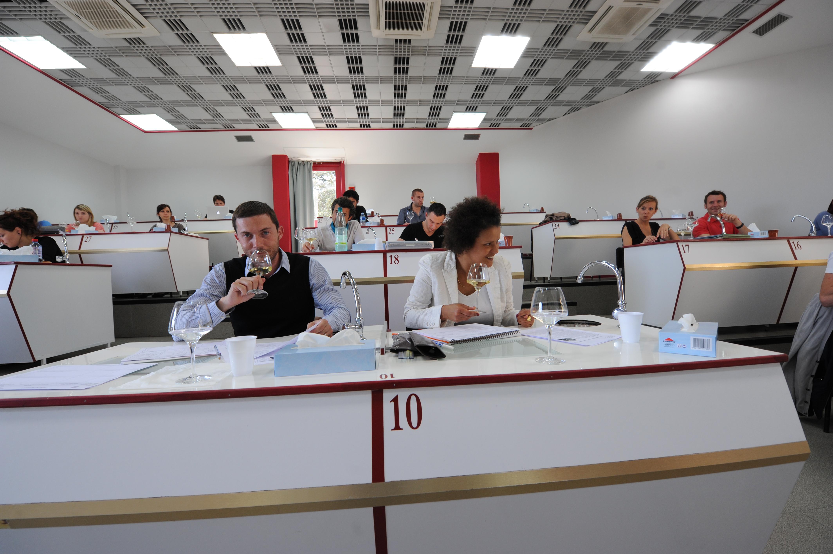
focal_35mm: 14
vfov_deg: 81.1
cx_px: 416
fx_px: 324
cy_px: 277
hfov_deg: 104.3
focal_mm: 14
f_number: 7.1
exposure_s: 1/60
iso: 800
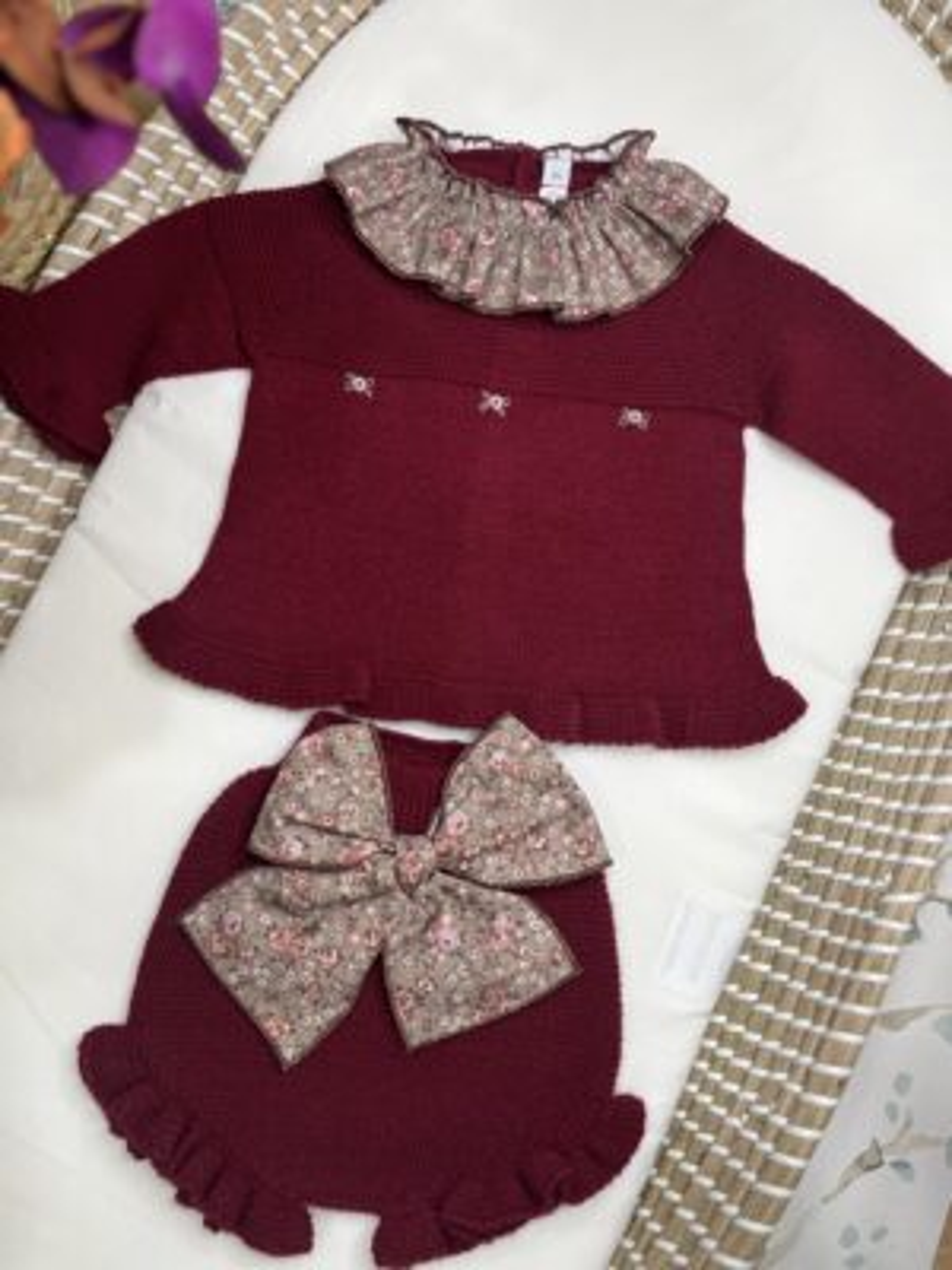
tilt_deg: -84.1
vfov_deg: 67.3
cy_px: 635
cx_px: 476
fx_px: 953
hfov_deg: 53.1
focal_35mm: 26
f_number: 1.6
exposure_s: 1/50
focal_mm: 5.1
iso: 80
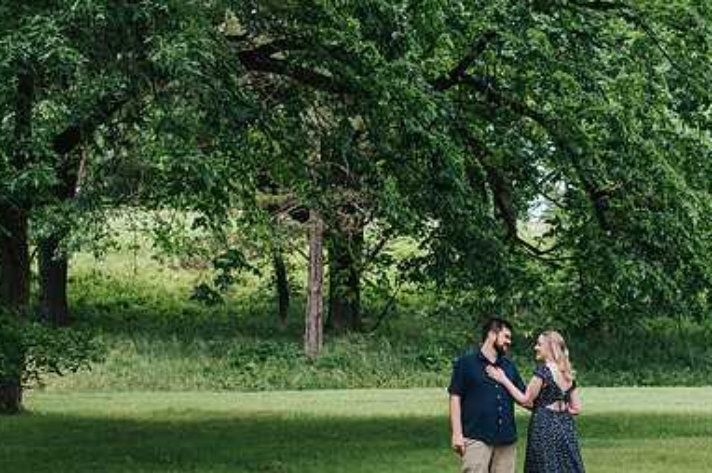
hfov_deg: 22.6
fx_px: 1759
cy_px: 266
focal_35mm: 89
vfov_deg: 15.3
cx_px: 552
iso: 400
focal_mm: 50
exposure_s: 1/400
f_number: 3.2
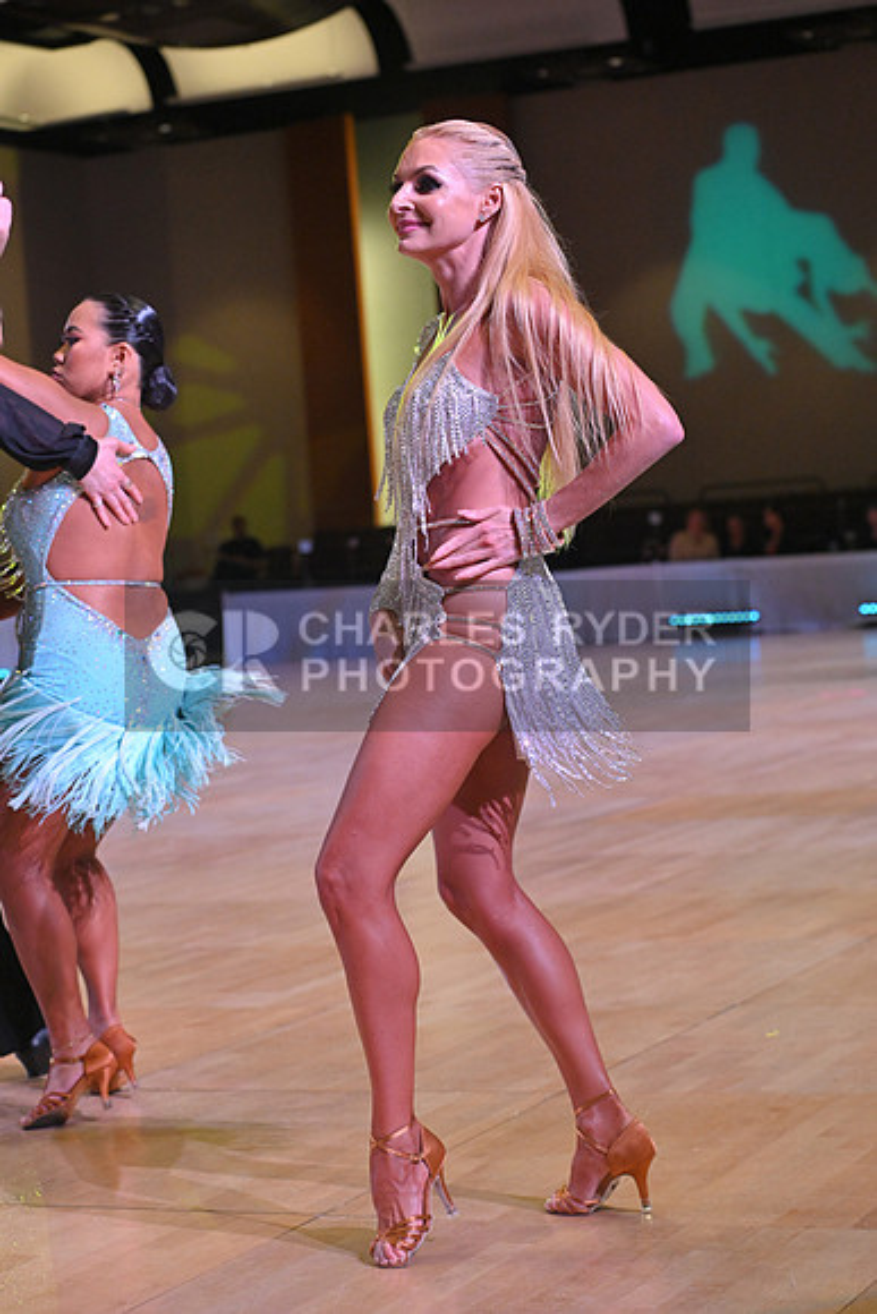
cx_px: 438
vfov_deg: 25.4
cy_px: 657
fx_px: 2921
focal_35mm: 80
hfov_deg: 17.1
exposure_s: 1/400
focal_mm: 80
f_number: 5
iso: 4000
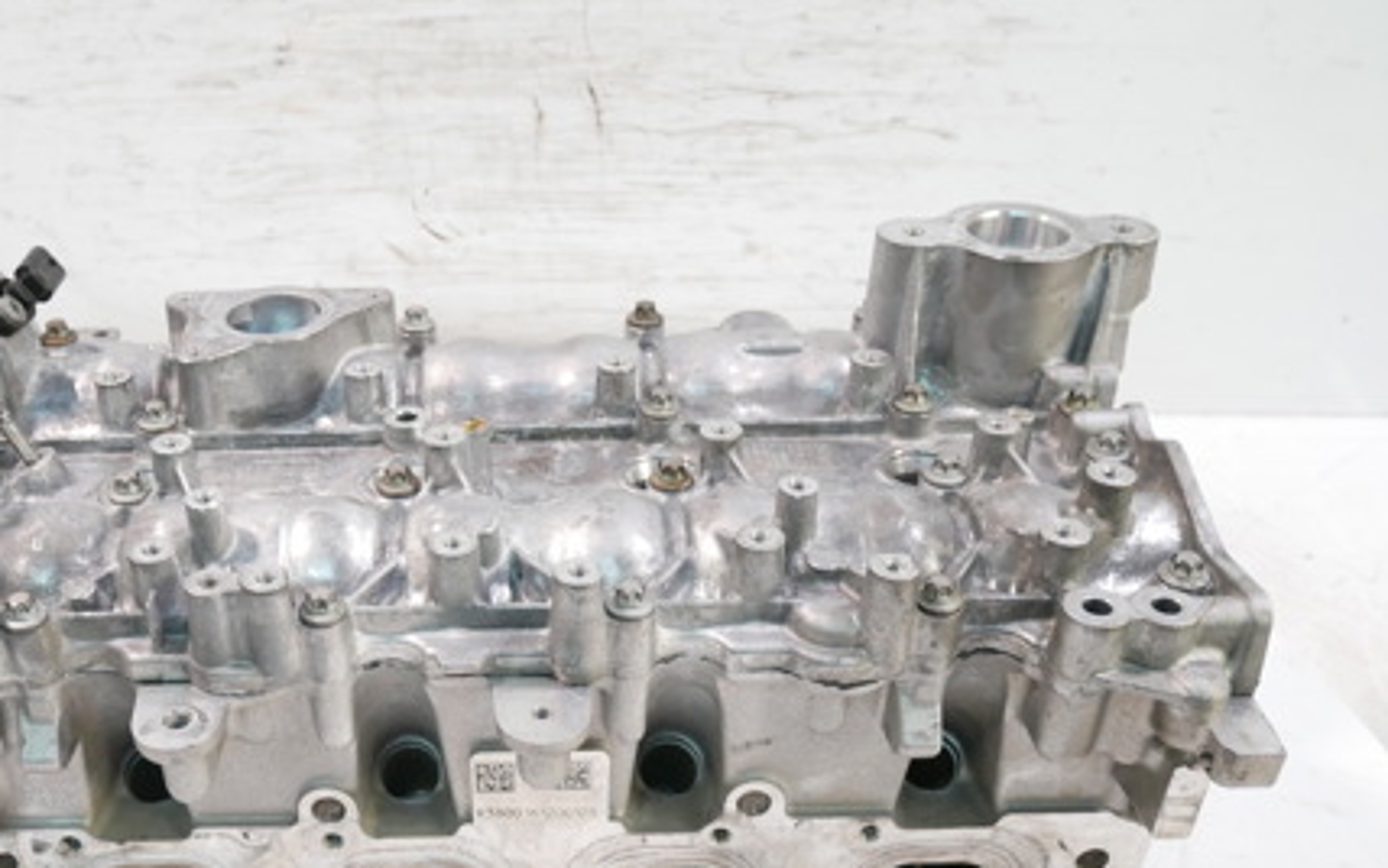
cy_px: 651
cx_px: 486
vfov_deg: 33.0
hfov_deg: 50.8
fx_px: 1438
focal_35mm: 38
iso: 1000
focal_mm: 12
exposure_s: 1/60
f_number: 3.5
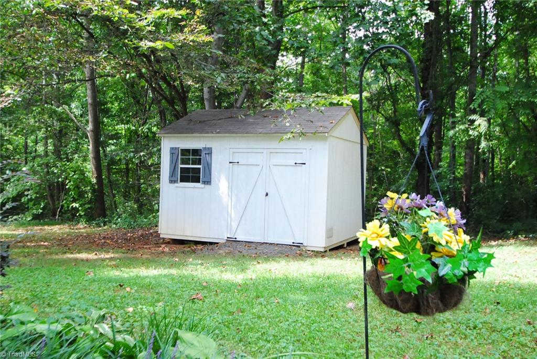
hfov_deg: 53.1
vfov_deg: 36.9
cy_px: 180
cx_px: 268
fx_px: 537
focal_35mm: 36
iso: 1600
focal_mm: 24
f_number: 4.5
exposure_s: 1/800
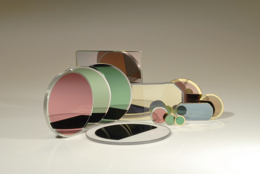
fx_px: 651
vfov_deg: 15.2
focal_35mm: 90
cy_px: 87
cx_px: 130
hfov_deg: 22.6
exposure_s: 1/100
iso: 400
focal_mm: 60
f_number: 16
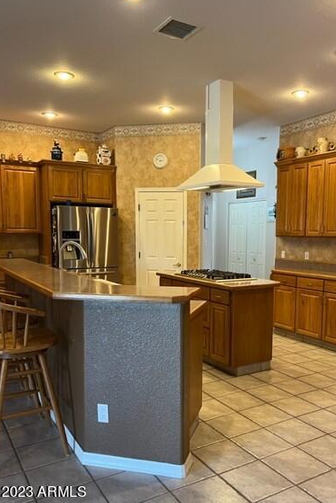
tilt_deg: -7.0
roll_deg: -0.5
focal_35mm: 28
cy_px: 255
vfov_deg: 65.5
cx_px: 192
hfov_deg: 46.3
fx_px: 392
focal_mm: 5.7
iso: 160
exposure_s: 1/60
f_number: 1.5
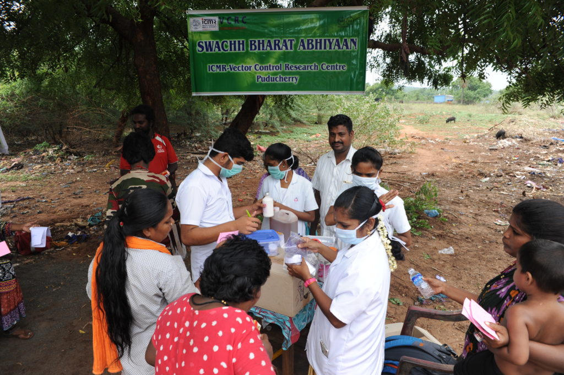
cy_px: 188
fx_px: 376
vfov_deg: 53.1
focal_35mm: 24
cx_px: 282
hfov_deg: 73.8
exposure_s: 1/200
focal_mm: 24
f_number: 7.1
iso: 250
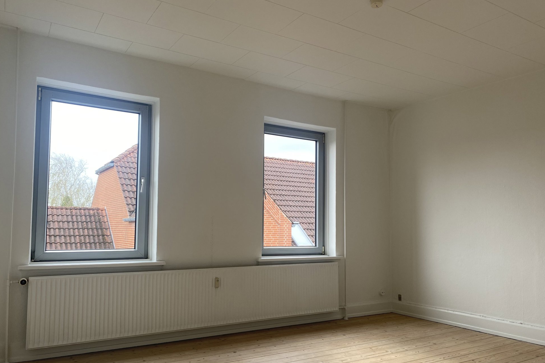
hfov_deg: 65.5
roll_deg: -0.6
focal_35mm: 28
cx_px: 281
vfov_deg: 46.2
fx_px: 424
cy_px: 210
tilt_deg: +2.6
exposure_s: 1/122
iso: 32
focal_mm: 4.25
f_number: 1.8
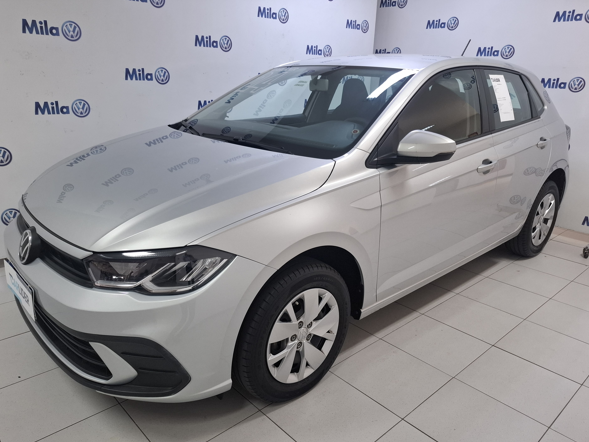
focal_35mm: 25
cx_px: 295
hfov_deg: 69.4
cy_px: 234
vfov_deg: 54.8
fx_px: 425
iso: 250
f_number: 1.8
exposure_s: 1/60
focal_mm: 5.54
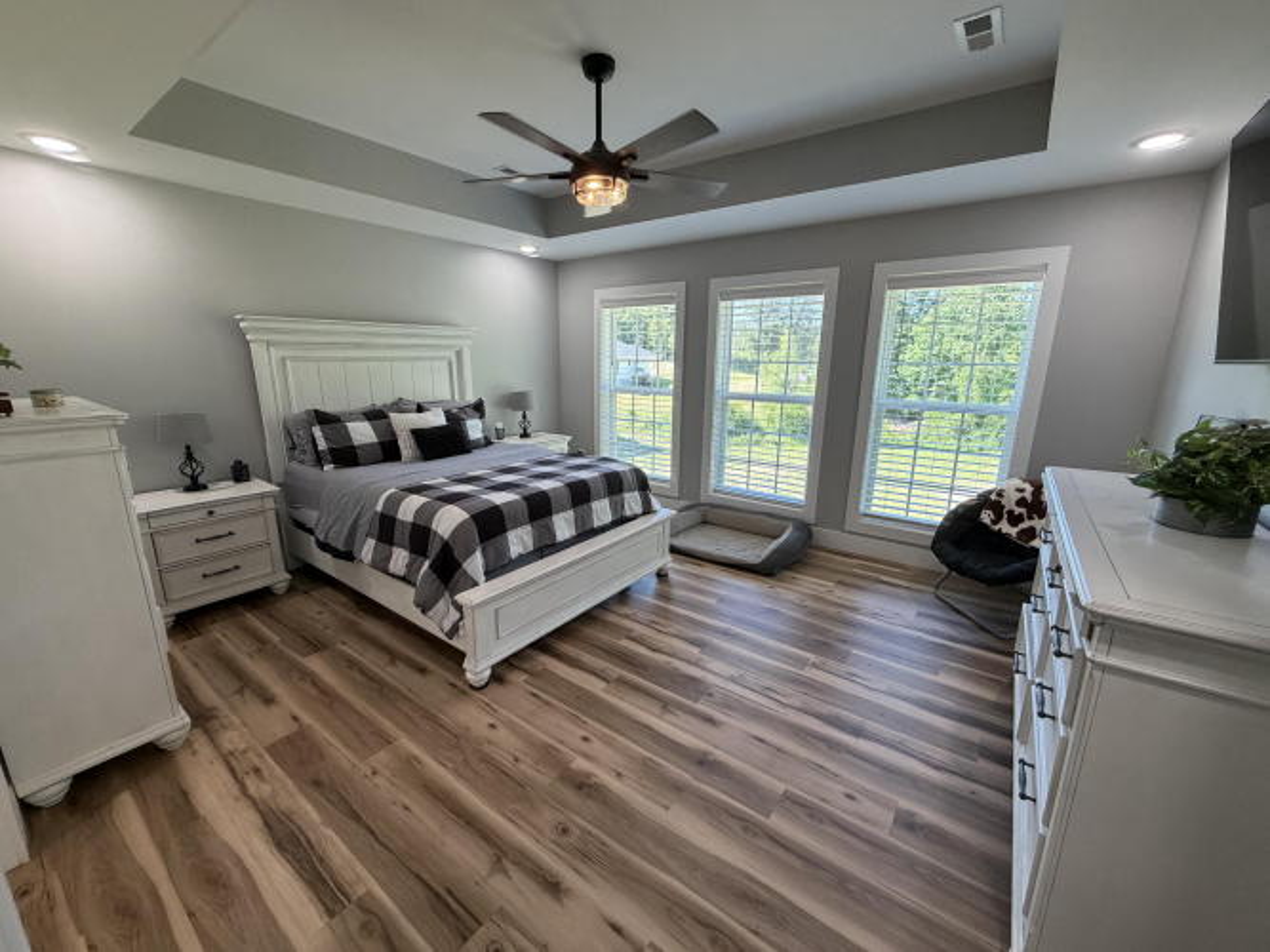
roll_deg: -0.5
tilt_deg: -12.9
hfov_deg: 102.1
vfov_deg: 85.7
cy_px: 476
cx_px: 635
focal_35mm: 14
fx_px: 514
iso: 200
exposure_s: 1/120
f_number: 2.2
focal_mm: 2.22
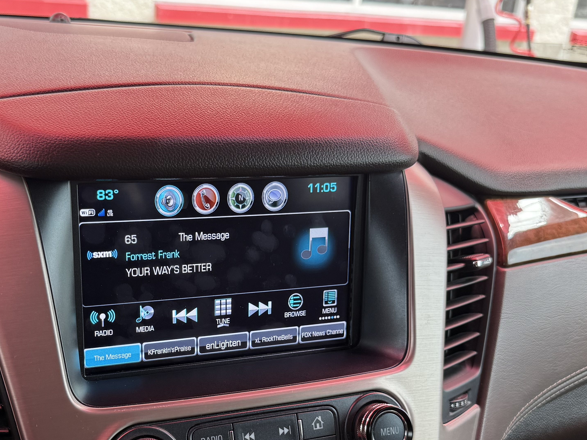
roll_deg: -3.3
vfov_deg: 29.8
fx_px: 814
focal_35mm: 48
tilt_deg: -21.0
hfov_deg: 39.2
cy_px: 326
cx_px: 198
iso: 80
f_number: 1.78
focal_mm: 6.76
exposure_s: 1/121
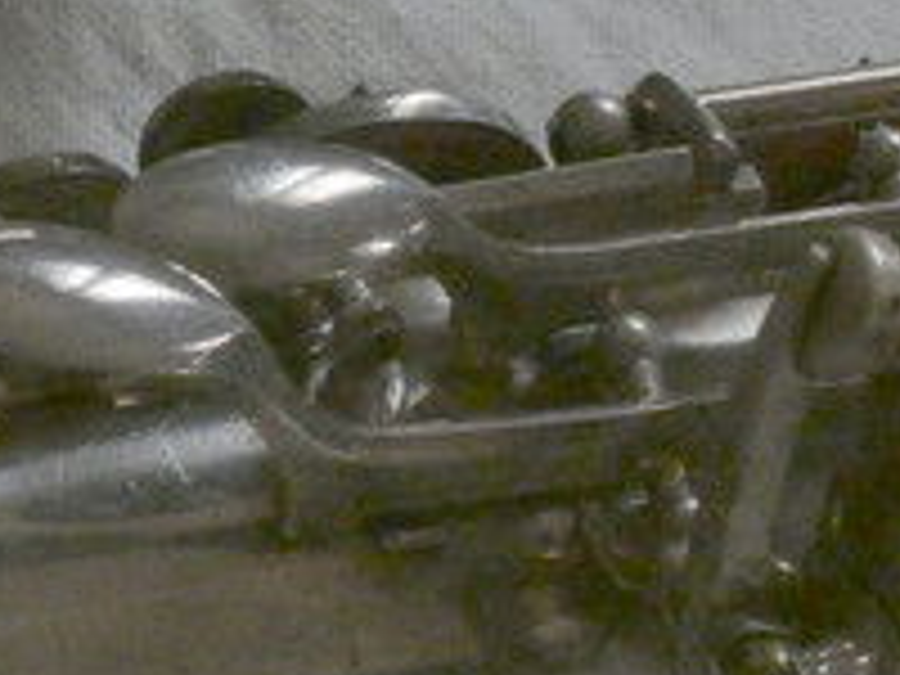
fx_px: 5278
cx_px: -54
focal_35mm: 203
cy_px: 317
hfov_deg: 9.7
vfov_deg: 7.3
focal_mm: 14.5
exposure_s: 1/160
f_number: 8
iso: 400
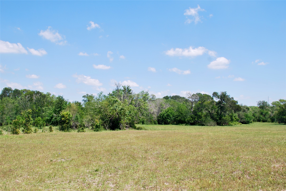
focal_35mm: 38
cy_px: 96
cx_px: 143
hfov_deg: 51.2
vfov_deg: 35.6
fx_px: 298
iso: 100
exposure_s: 1/250
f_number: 8
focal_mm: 25
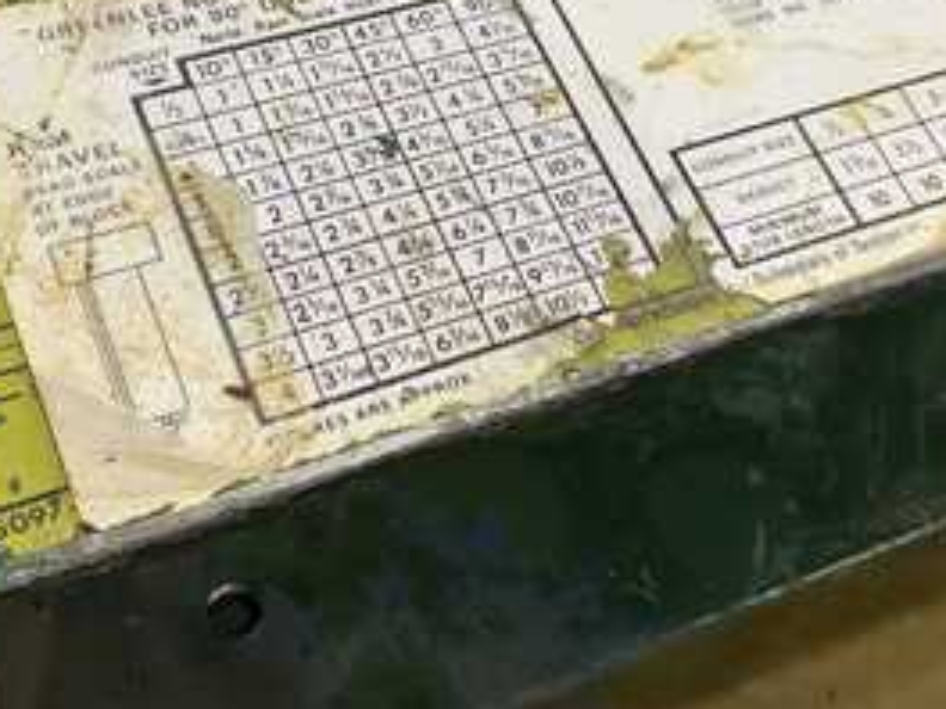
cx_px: 509
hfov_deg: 29.4
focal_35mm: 66
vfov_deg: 21.8
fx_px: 1804
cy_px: 93
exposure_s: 1/60
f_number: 1.8
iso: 80
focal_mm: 3
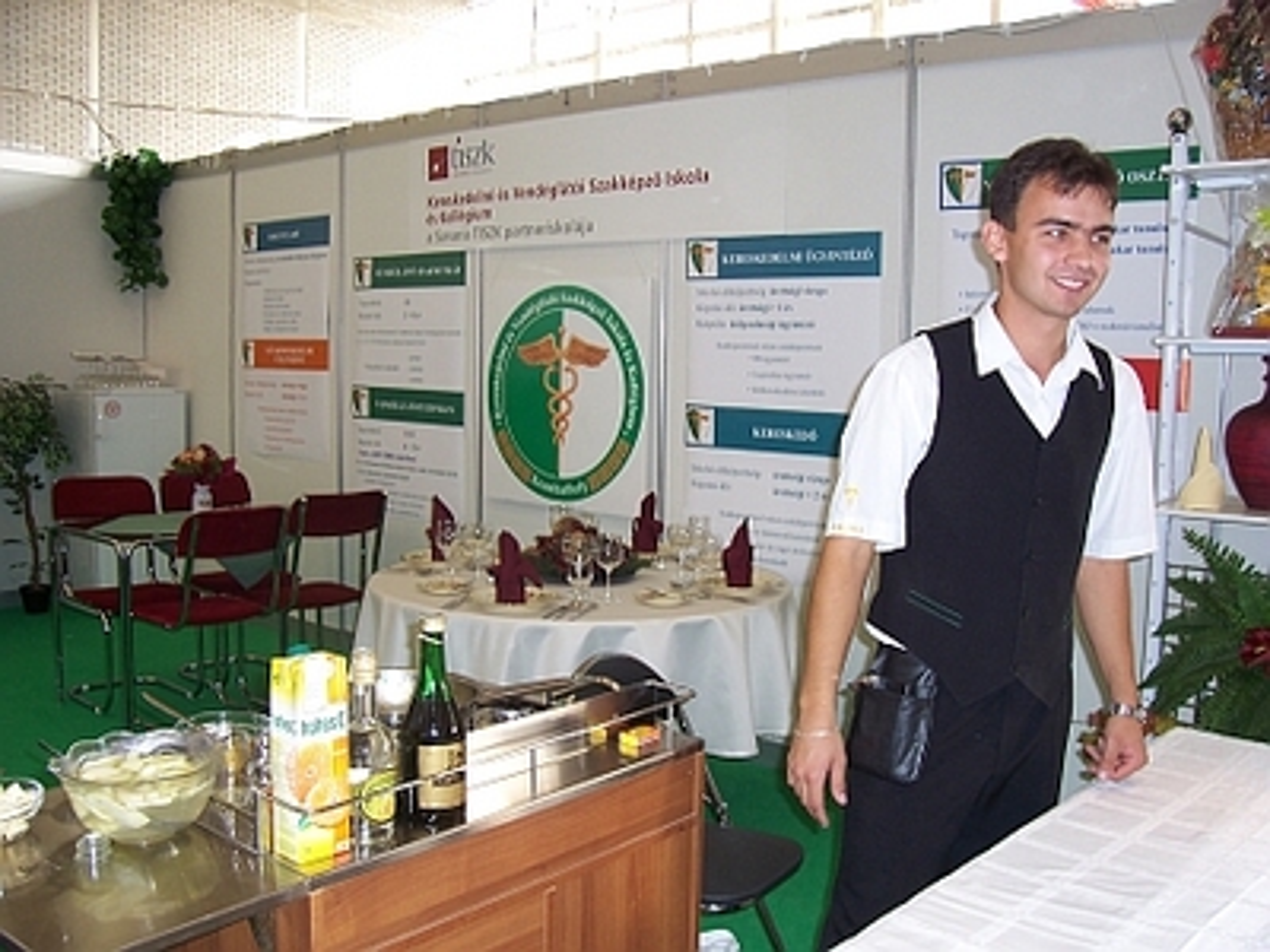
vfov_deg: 41.8
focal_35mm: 34
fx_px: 1247
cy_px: 476
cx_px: 635
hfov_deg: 54.0
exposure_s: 1/60
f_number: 2.7
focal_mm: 5.6
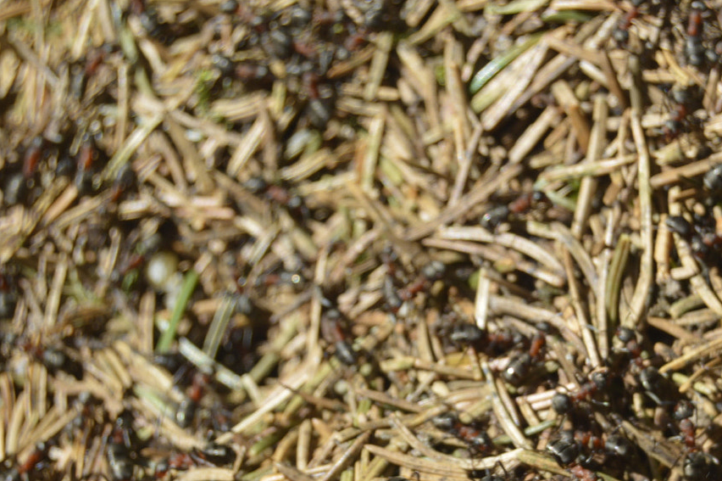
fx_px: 3105
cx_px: 667
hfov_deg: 13.1
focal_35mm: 155
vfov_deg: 8.8
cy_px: 428
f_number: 7.1
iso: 100
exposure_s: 1/200
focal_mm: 55
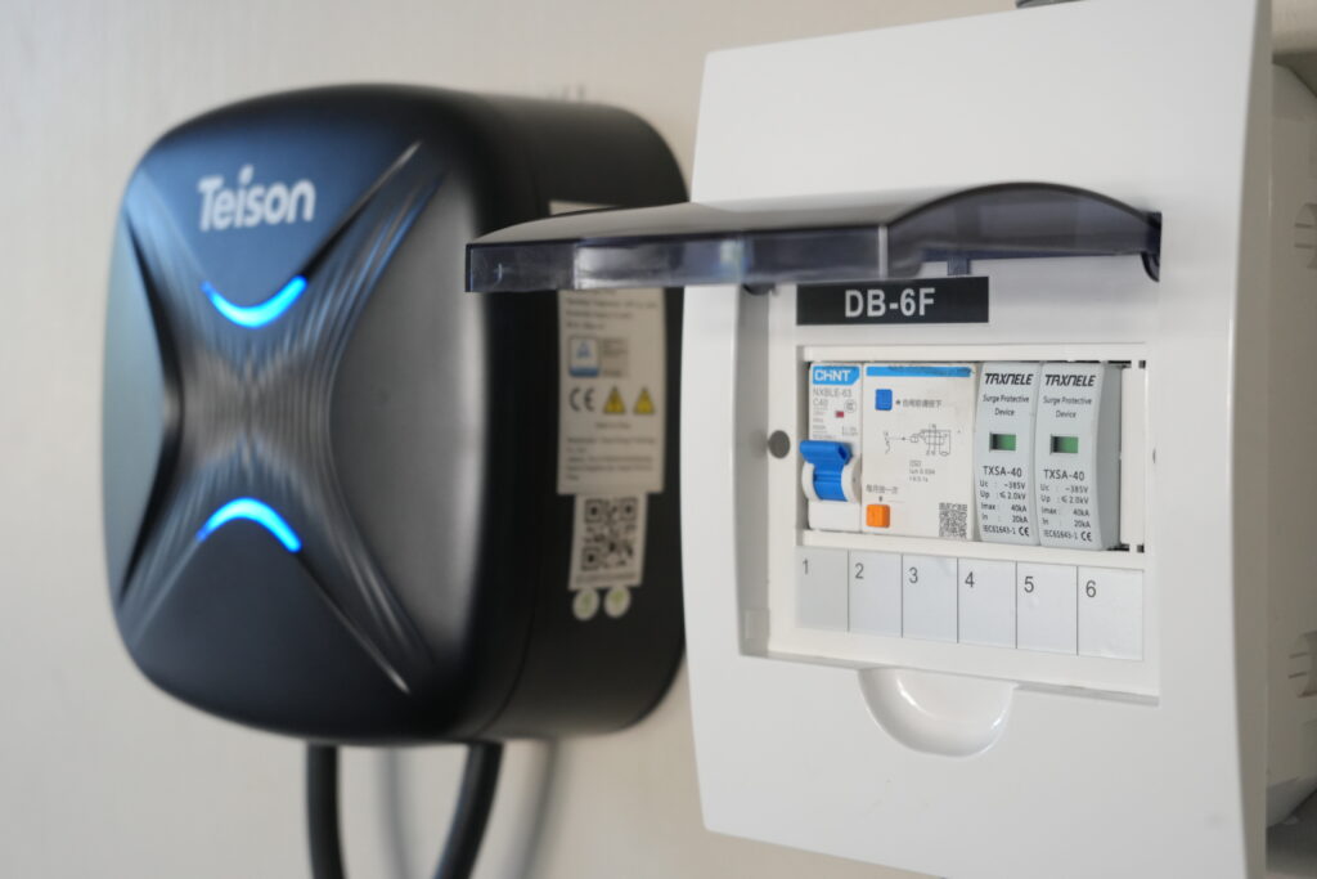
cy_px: 440
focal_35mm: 60
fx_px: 2195
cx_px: 658
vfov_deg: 22.6
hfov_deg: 33.4
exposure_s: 1/160
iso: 2000
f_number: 5.6
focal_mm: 60
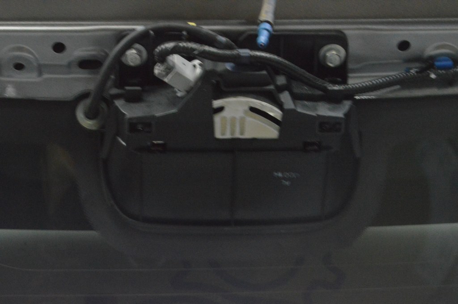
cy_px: 152
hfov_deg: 24.6
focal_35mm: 82
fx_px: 1049
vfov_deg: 16.5
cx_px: 229
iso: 6400
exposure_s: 1/15
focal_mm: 55
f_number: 20
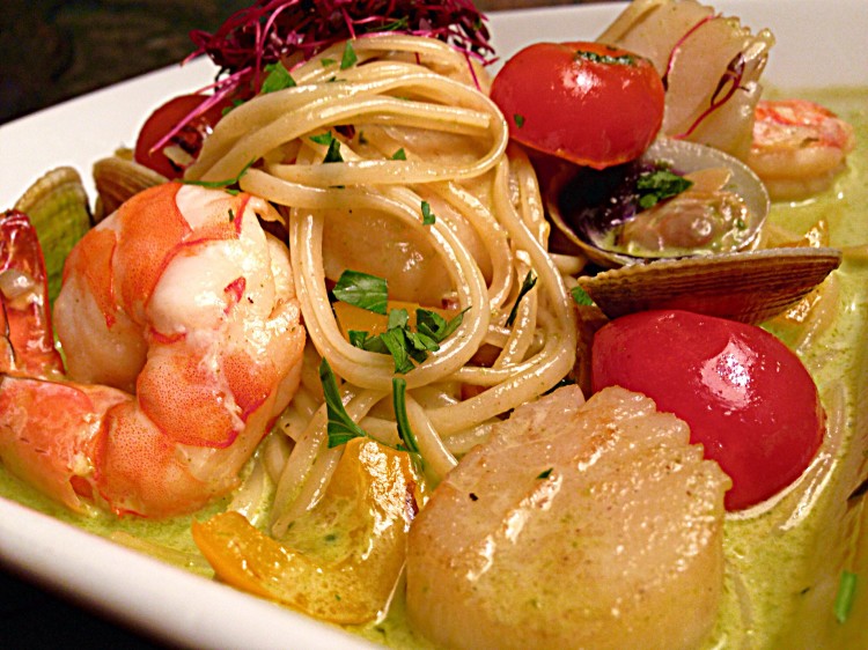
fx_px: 827
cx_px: 434
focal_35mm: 33
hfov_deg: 55.4
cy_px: 325
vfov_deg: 42.9
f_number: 2.4
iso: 80
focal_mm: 4.12
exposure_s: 1/20
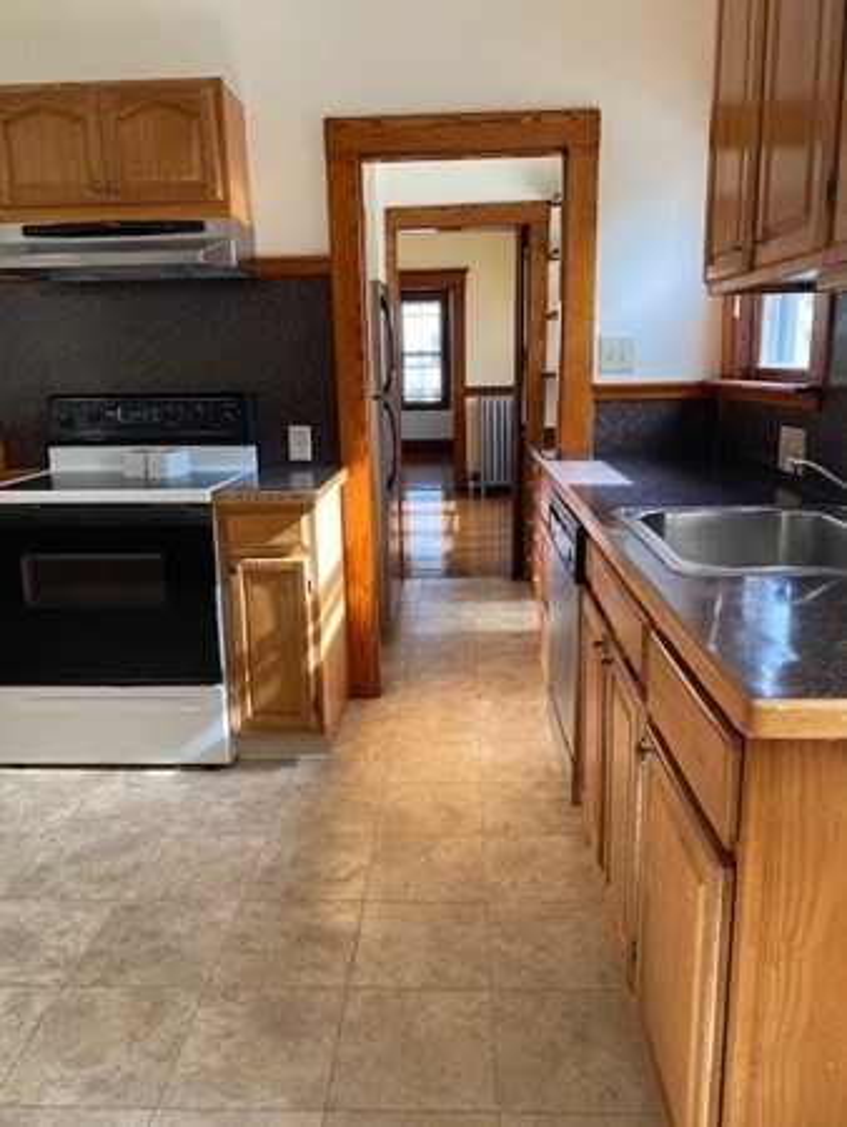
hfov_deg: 53.1
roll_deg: +1.9
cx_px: 424
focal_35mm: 26
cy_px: 564
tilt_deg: -10.9
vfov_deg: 67.3
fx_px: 847
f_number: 1.8
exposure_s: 1/121
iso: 125
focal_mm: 4.25
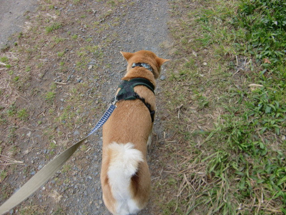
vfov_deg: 49.7
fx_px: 231
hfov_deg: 63.4
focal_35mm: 28
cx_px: 143
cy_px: 108
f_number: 2.6
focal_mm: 4.9
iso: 64
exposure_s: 1/160
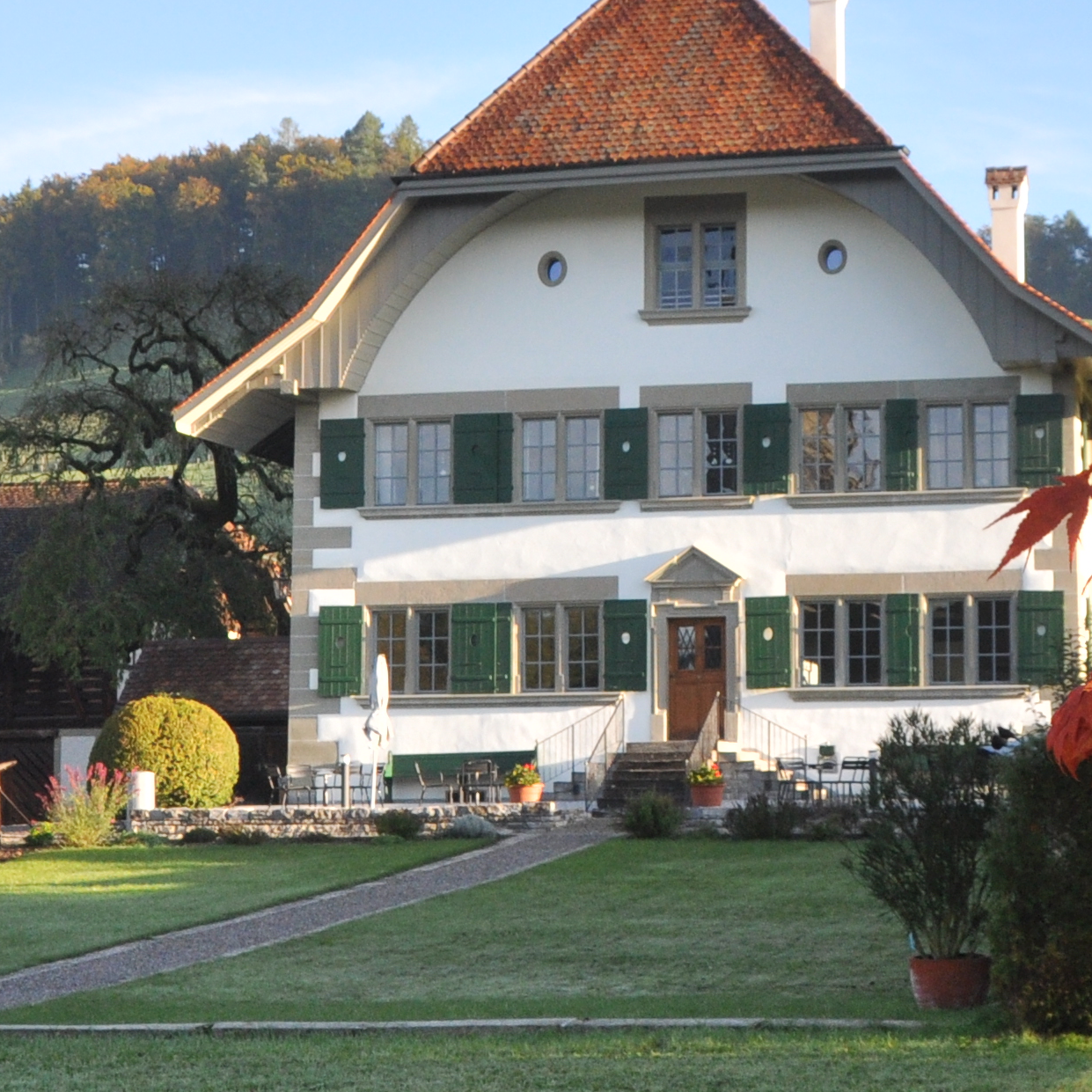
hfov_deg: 19.7
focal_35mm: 88
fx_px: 3141
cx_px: 714
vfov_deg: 19.7
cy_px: 463
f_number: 7.1
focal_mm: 20
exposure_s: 1/200
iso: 500
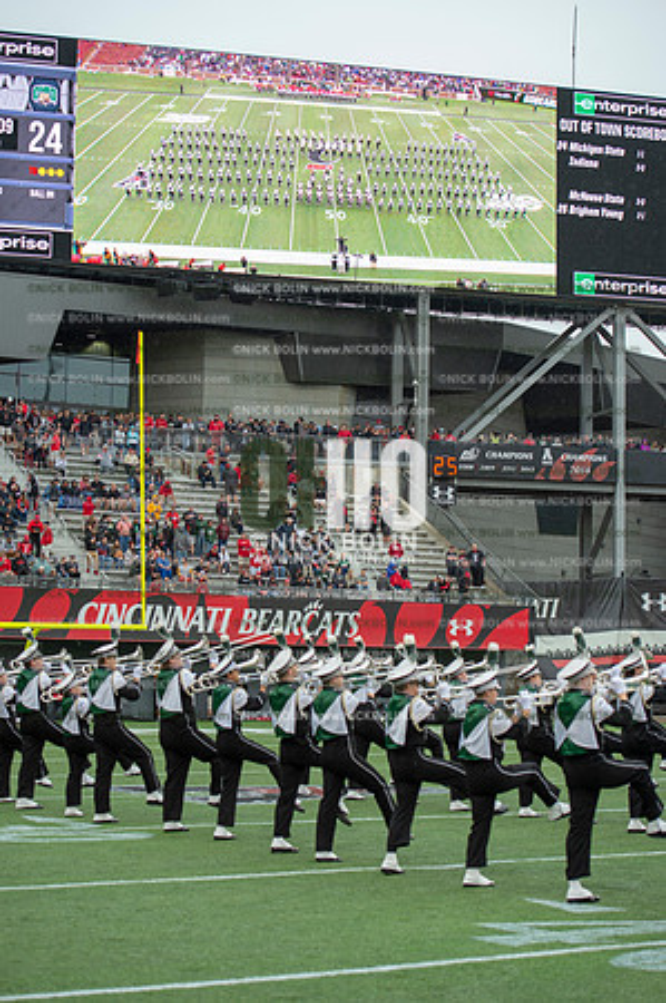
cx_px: 333
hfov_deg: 19.4
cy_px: 502
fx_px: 1947
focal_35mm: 70
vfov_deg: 28.9
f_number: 4
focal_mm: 70
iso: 400
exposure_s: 1/500
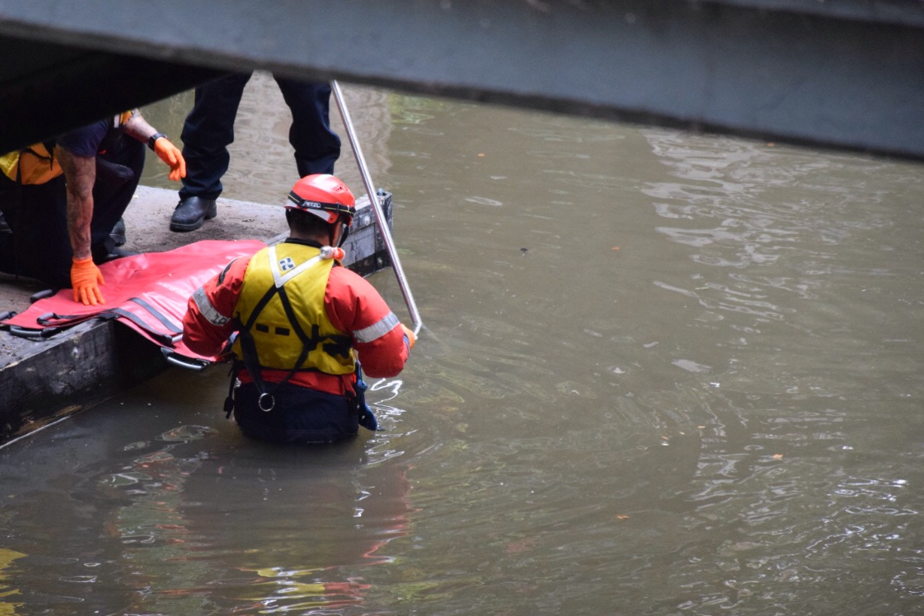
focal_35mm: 277
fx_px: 7110
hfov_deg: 7.4
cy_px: 323
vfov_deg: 5.0
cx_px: 338
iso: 3200
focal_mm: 140
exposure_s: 1/400
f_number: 5.6
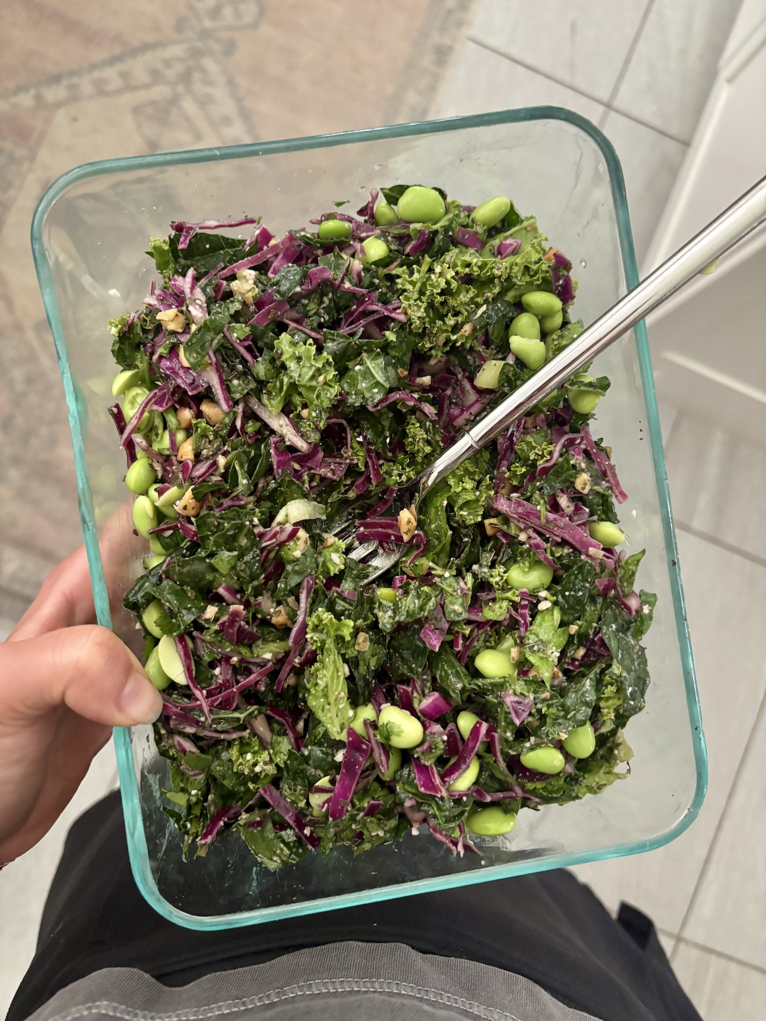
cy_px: 510
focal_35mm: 26
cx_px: 383
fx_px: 767
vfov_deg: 67.3
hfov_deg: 53.1
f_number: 1.6
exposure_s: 1/38
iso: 640
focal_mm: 5.96
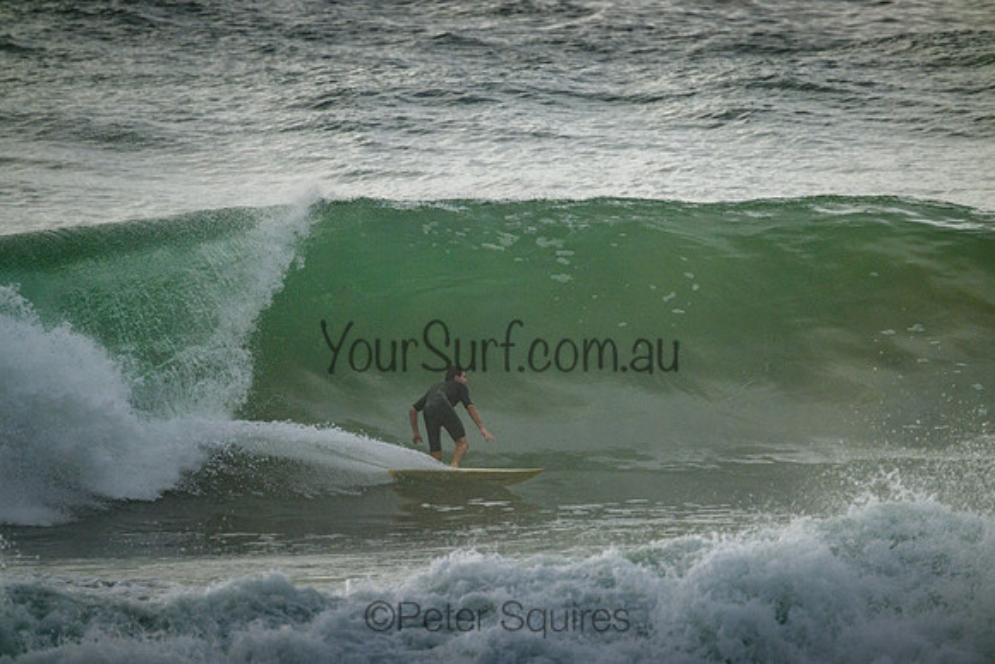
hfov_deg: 2.6
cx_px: 498
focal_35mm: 800
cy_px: 332
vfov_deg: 1.7
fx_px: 22115
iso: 1100
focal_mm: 800
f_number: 11
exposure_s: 1/2500
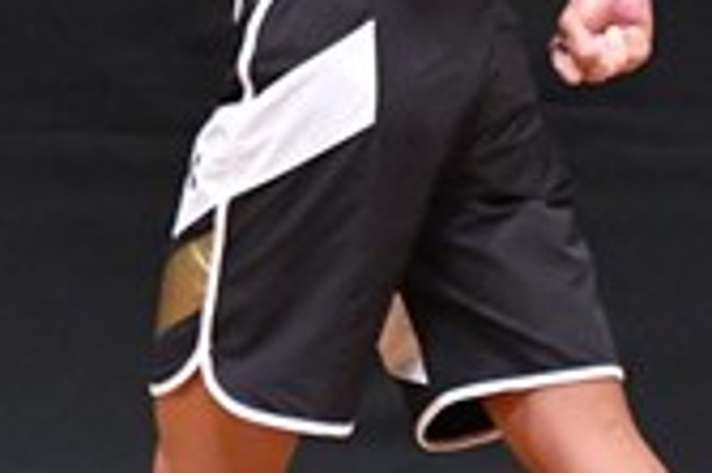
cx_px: 629
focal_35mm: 1325
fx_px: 26179
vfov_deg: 1.0
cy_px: -17
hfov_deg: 1.6
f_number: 5.6
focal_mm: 190
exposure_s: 1/400
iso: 8000
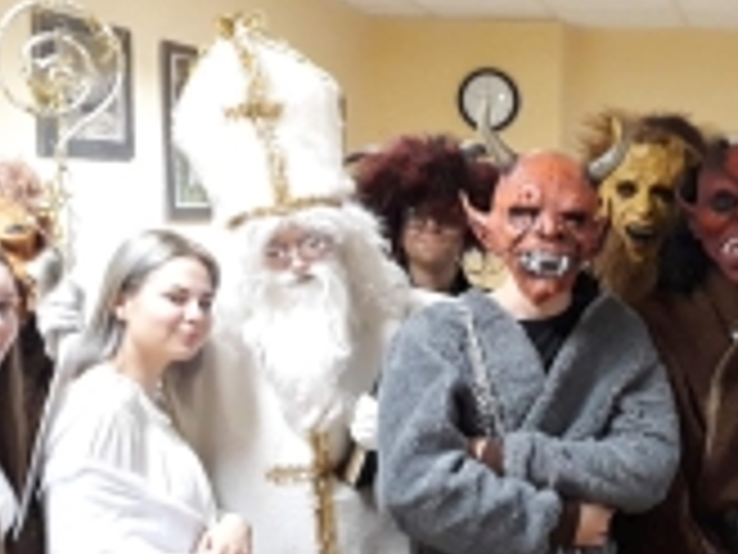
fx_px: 1407
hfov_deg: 28.0
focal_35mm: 66
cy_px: 405
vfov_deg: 22.1
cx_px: 702
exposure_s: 1/25
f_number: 1.7
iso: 320
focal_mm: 3.71
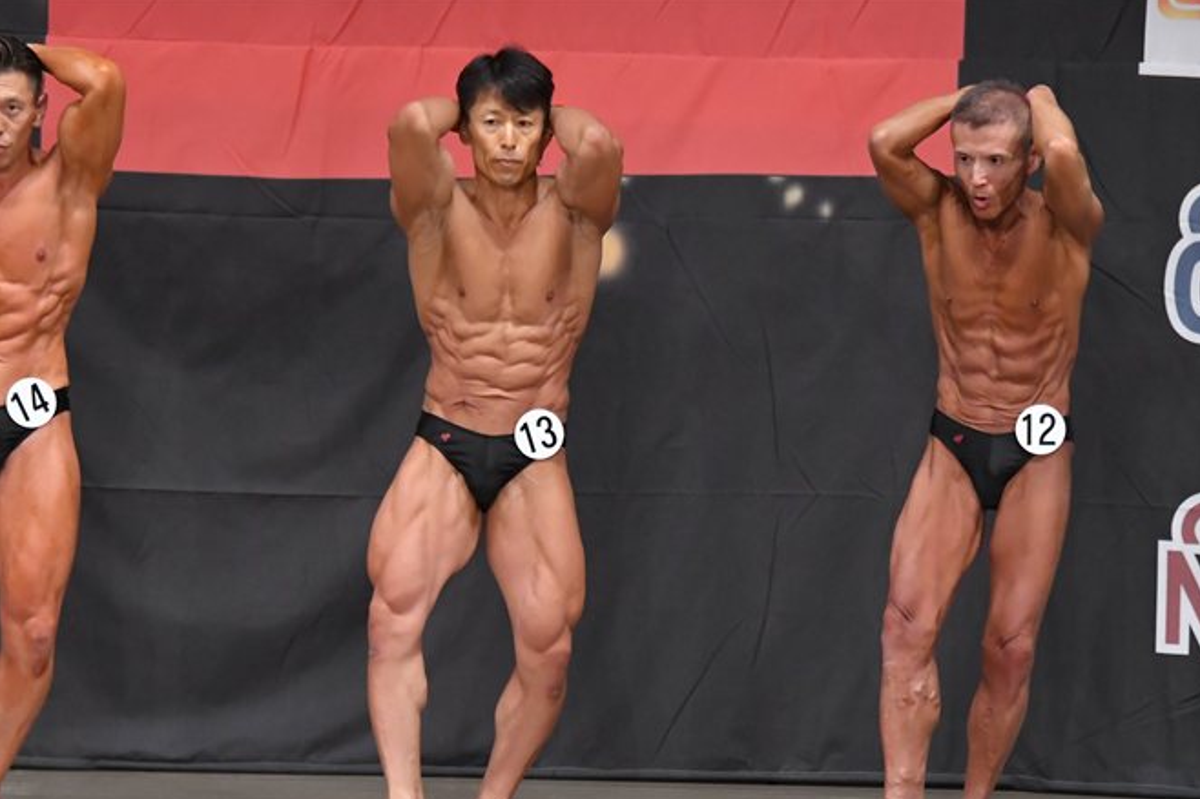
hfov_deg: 7.8
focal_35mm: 265
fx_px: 8829
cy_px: 463
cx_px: 647
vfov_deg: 5.2
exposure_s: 1/400
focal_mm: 150
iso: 5000
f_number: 5.6
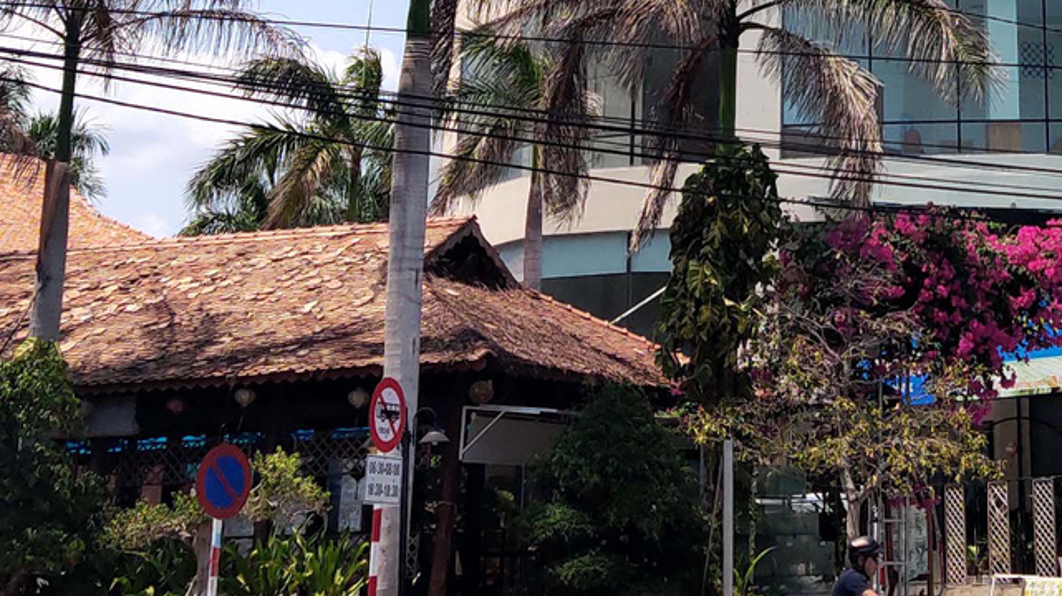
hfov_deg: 24.1
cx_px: 1024
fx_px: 2393
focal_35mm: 85
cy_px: -233
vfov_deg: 13.6
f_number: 1.7
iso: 50
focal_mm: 4.71
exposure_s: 1/3507
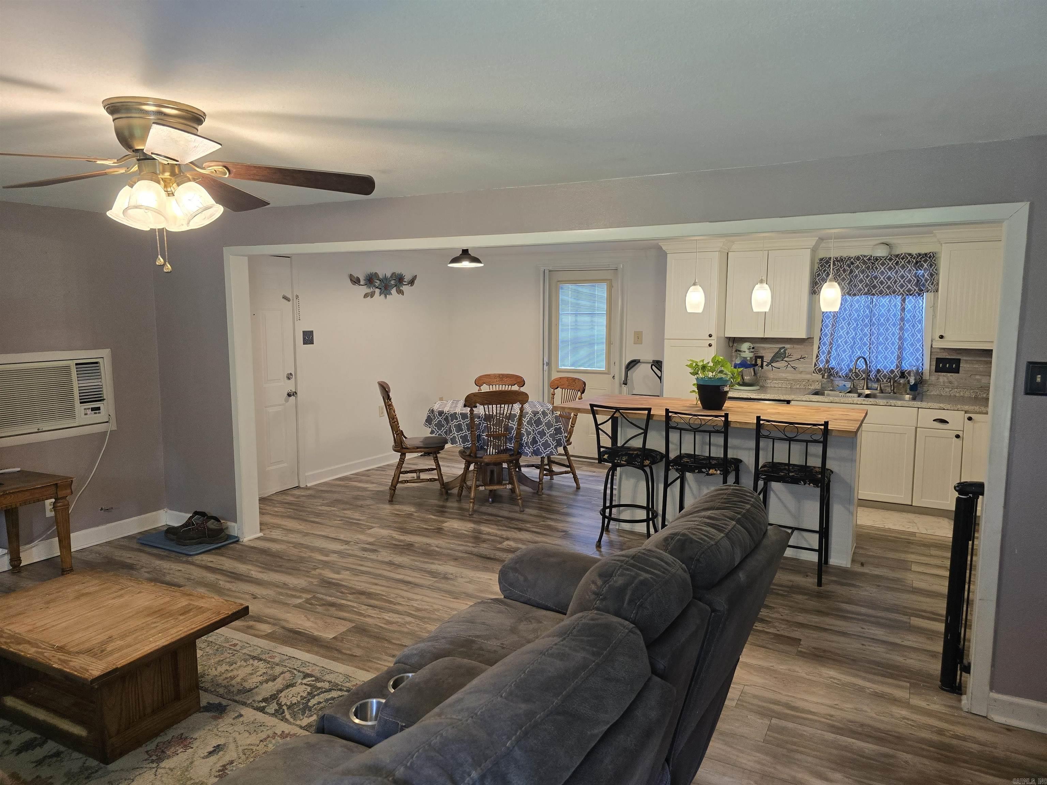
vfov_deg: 58.9
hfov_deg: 73.9
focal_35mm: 23
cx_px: 524
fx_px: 696
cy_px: 392
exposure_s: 1/120
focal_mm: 6.3
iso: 320
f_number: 1.7
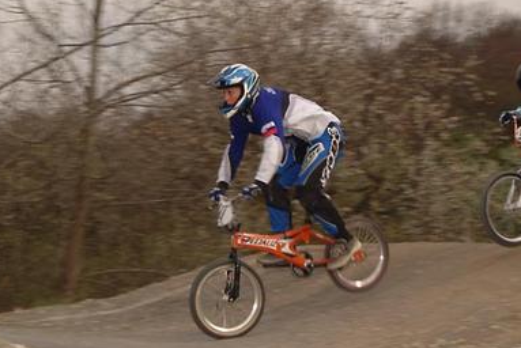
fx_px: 1272
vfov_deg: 15.6
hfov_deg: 23.1
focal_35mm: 88
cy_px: 166
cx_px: 227
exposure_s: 1/125
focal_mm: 35
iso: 100
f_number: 9.5
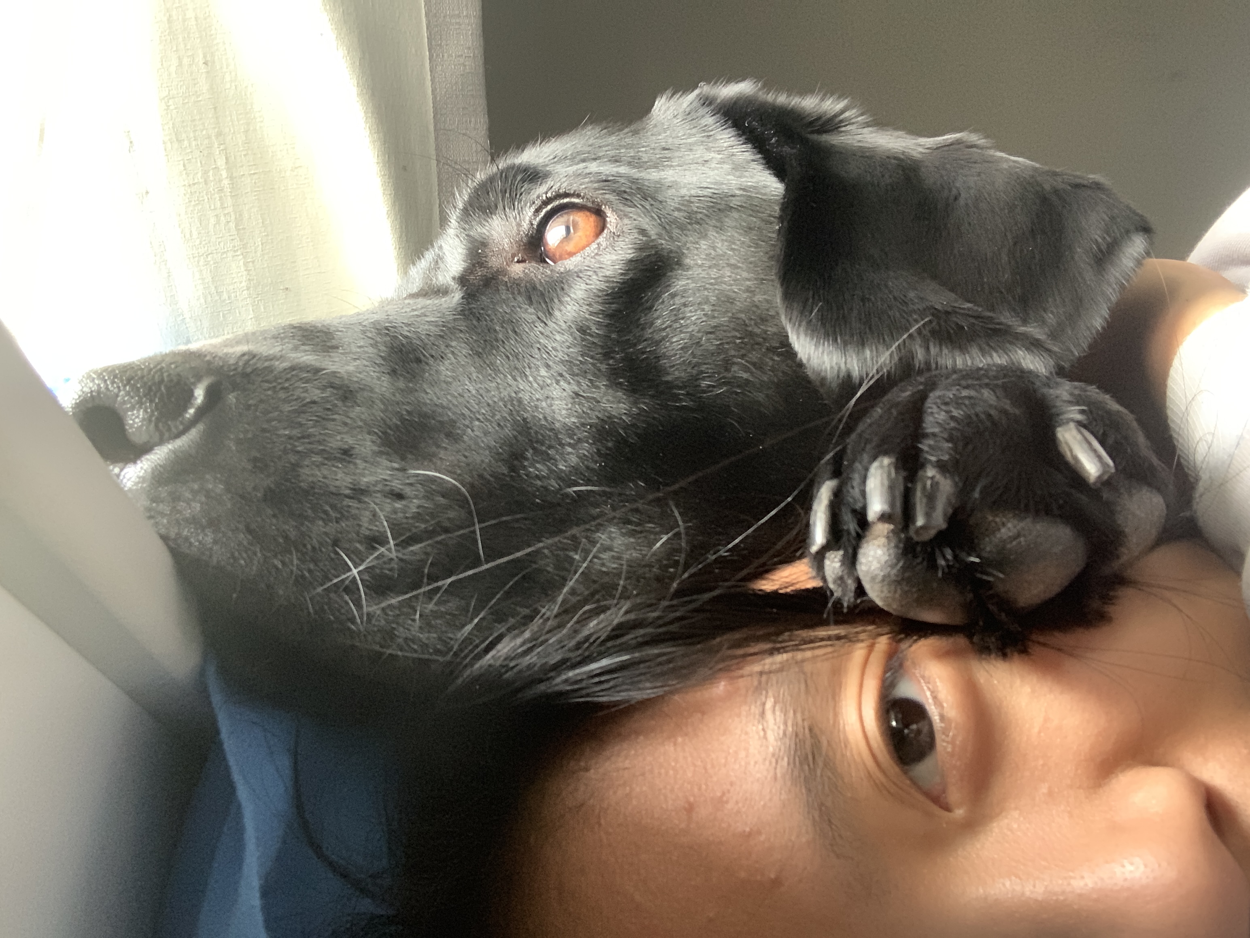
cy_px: 469
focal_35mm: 32
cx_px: 625
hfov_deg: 56.8
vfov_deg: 44.2
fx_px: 1156
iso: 640
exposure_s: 1/17
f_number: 2.2
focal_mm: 2.87
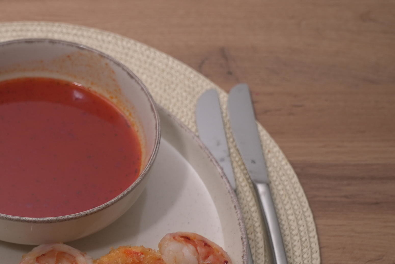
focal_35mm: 66
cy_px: 234
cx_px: 17
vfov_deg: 20.3
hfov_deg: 28.9
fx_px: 724
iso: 400
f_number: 5.6
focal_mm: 32
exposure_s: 1/40
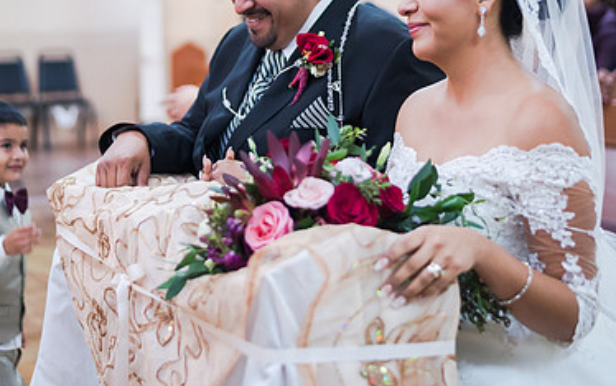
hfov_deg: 26.1
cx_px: 268
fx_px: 1327
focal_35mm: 79
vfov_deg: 16.4
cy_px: 68
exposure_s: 1/200
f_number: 1.8
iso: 1600
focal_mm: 50
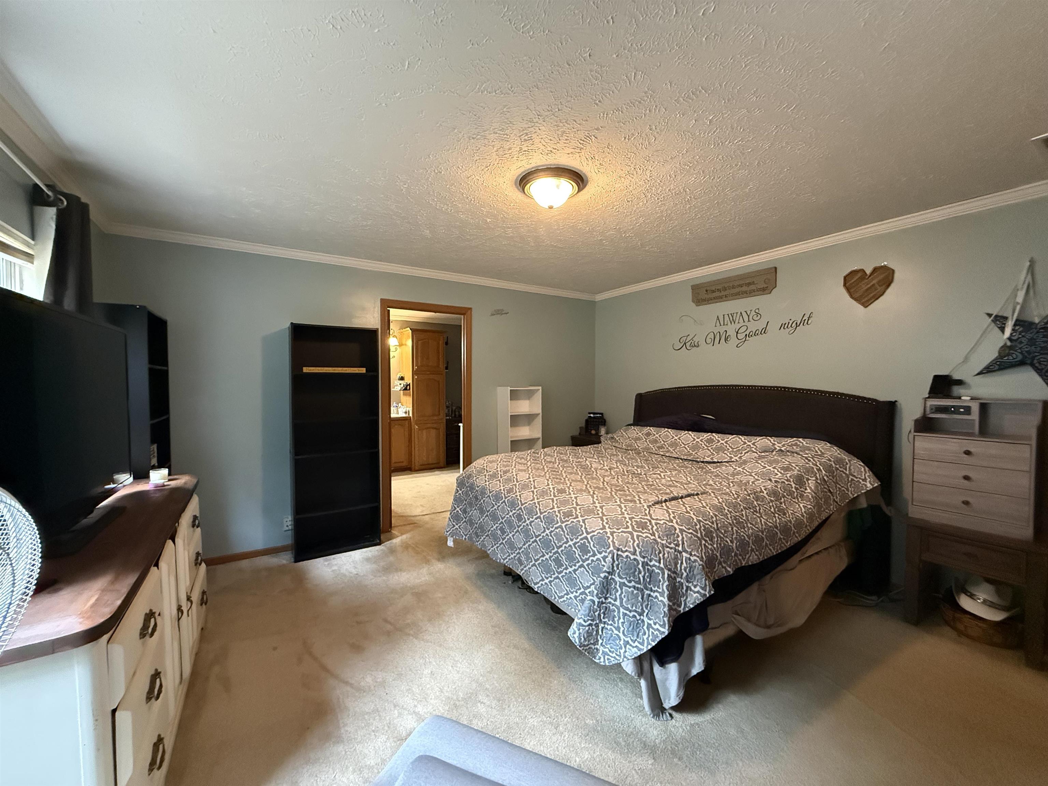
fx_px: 424
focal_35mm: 14
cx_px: 524
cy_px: 393
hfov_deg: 102.1
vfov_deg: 85.7
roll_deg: +0.0
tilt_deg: -1.3
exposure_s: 1/60
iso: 1250
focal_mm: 2.22
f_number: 2.2
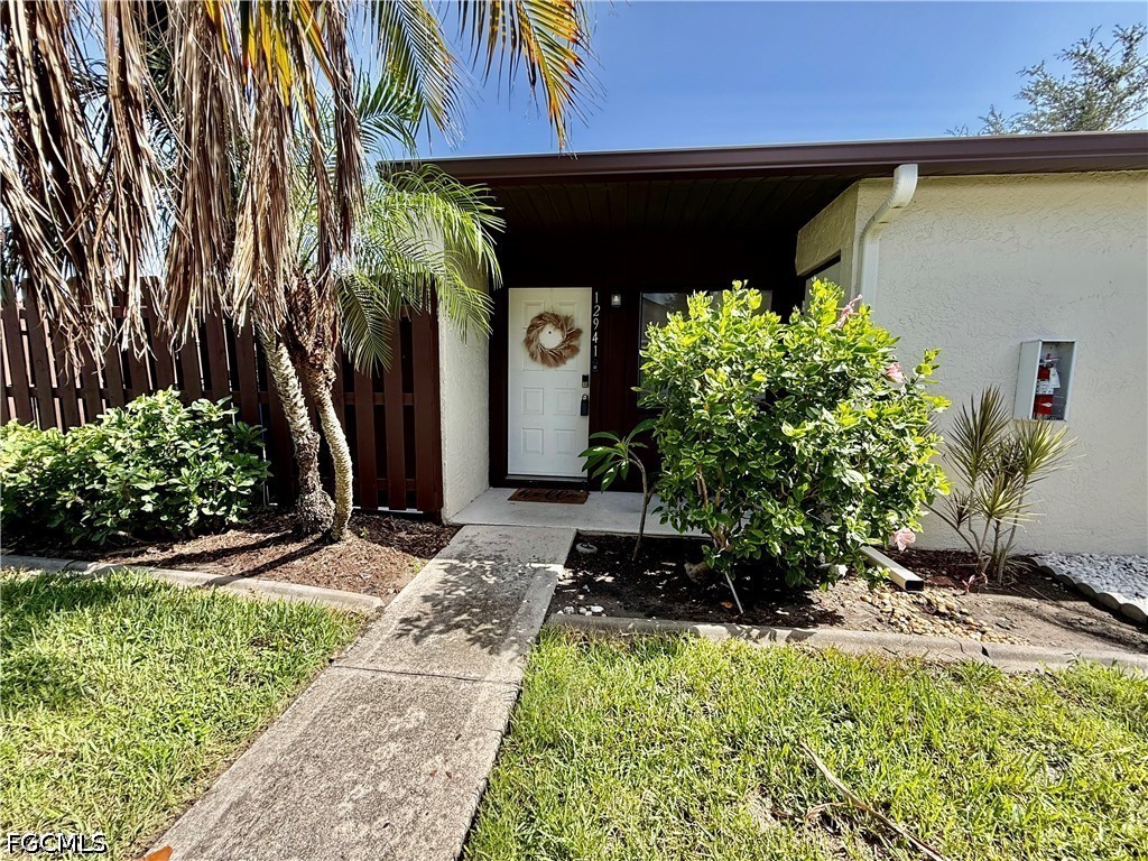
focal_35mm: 14
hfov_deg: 102.1
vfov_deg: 85.7
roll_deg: -1.0
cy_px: 430
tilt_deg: -6.2
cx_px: 574
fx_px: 464
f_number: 2.2
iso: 64
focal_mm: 2.22
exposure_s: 1/379
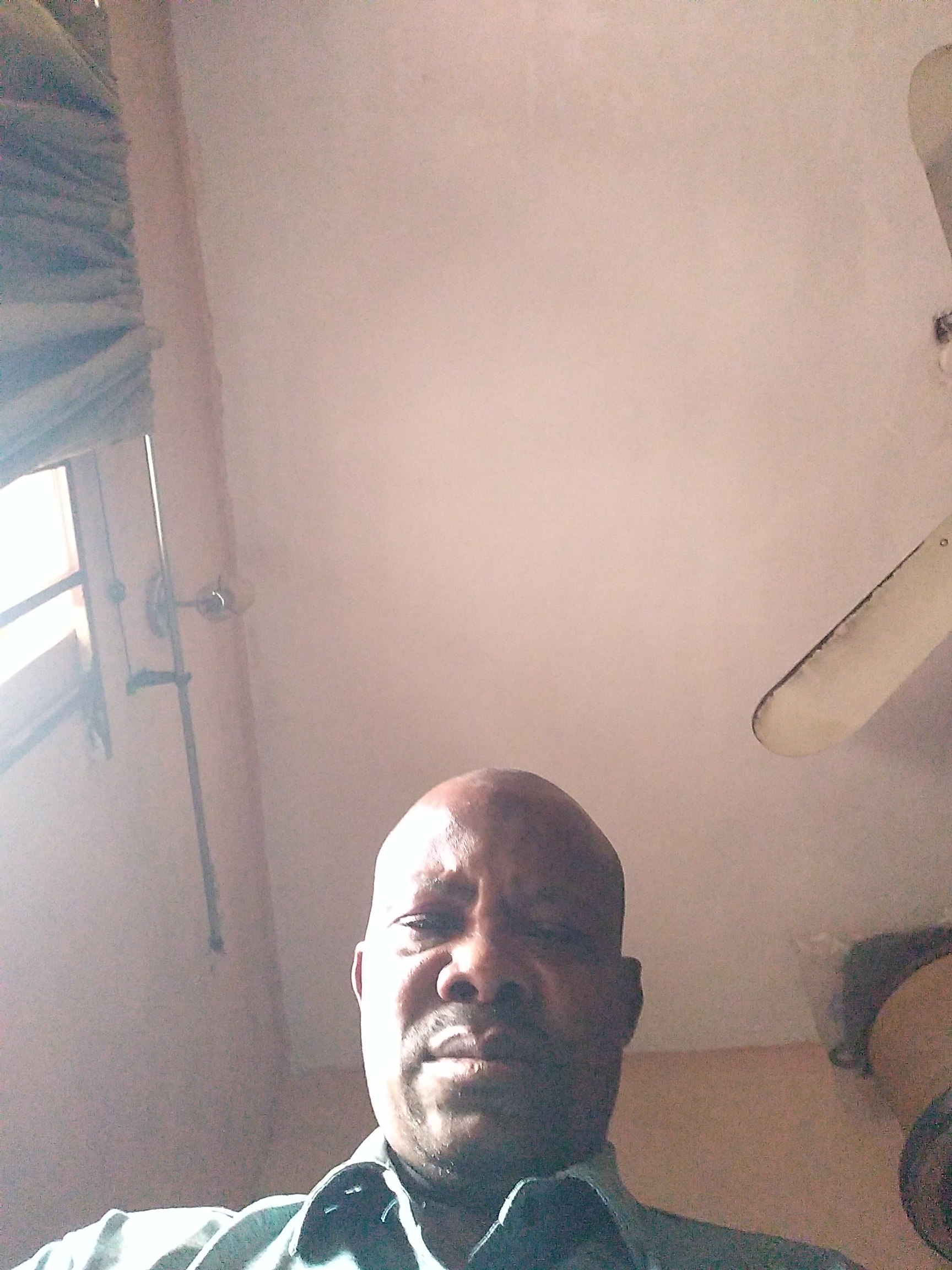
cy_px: 635
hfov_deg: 51.4
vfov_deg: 65.3
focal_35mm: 27
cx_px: 476
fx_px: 990
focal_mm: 3.61
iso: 2302
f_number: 2
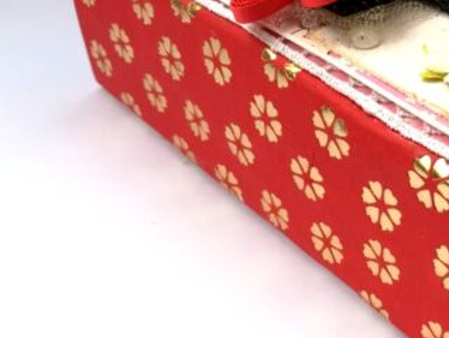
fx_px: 636
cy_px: 228
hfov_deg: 36.3
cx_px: 411
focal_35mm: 49
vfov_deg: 29.5
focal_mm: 3.83
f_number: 2.2
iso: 50
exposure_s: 1/281
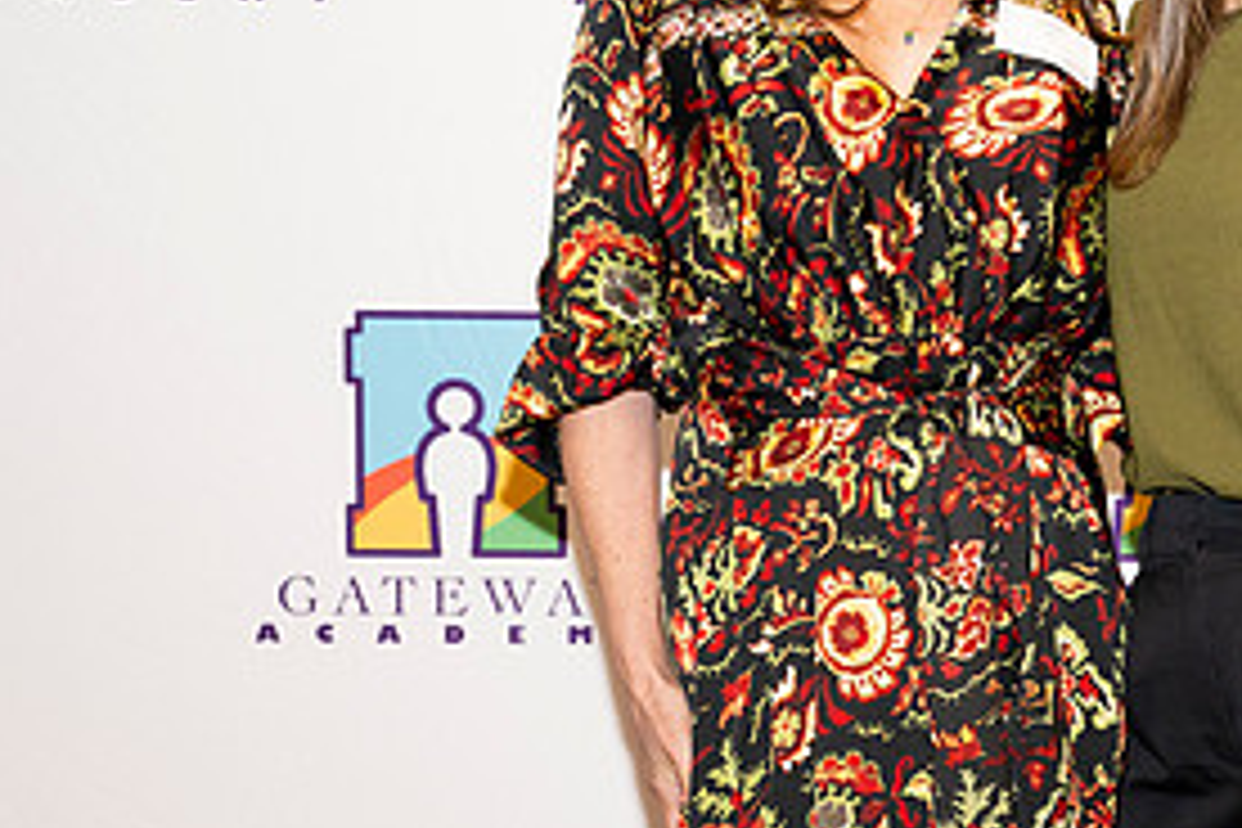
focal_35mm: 107
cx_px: 1220
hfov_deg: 18.6
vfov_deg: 12.8
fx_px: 3691
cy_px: 218
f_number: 5.6
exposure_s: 1/160
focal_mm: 51
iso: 800
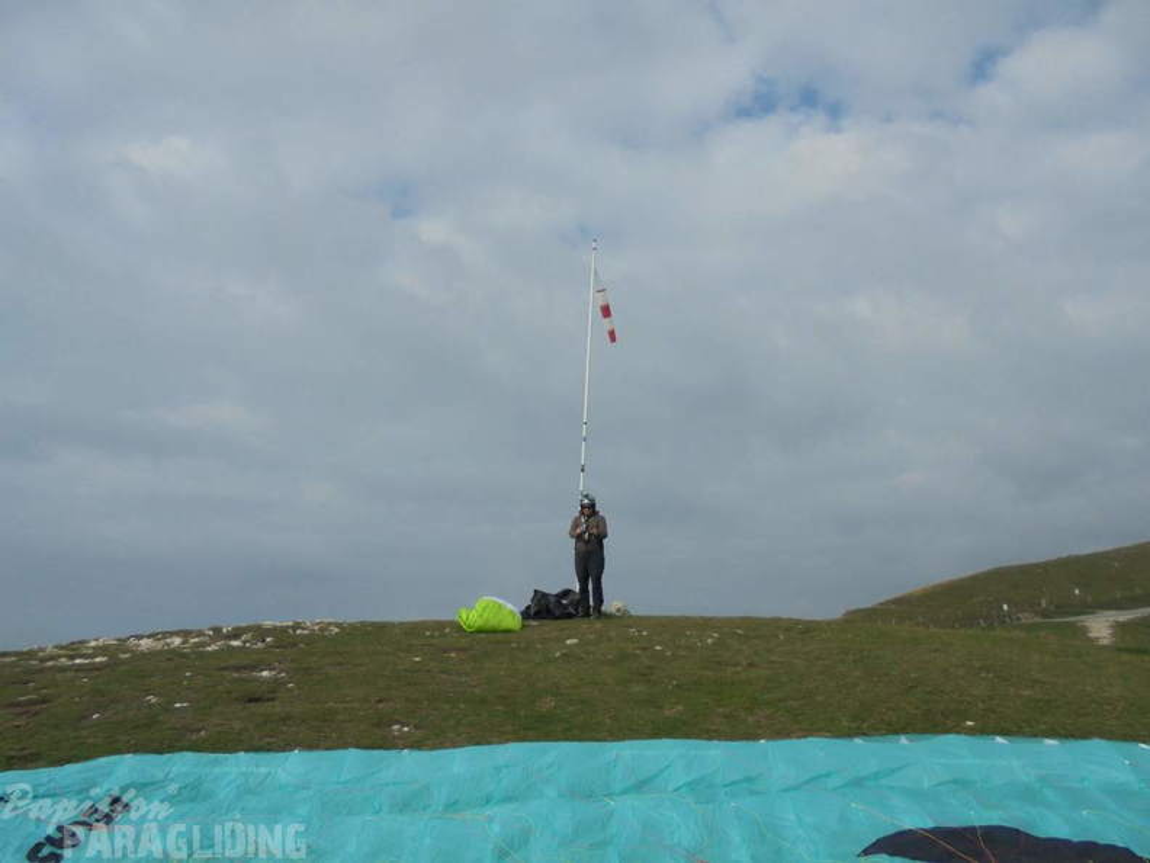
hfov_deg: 67.3
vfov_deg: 53.1
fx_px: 864
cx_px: 575
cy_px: 432
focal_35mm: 26
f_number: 11.5
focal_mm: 4.6
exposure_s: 1/160
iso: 100
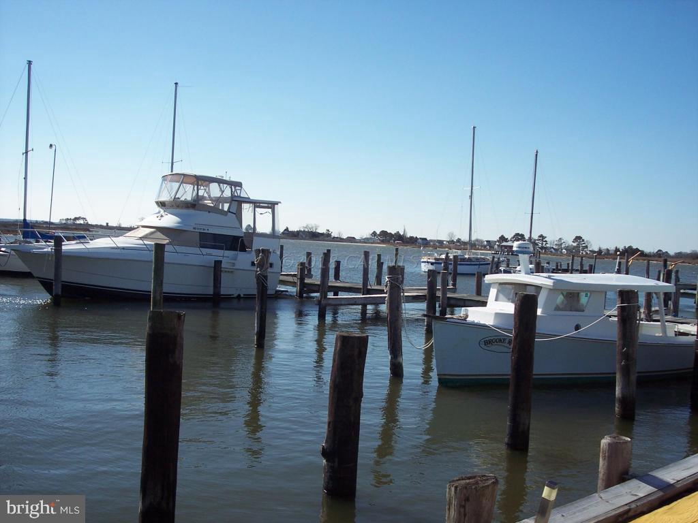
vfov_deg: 36.8
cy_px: 262
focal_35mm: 39
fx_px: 786
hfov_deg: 47.9
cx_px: 349
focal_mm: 8
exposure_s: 1/1000
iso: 100
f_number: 4
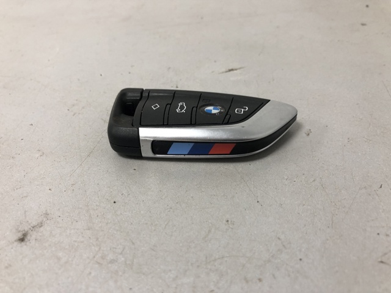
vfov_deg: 49.7
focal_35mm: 28
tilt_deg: -35.1
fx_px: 316
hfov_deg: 63.4
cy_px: 146
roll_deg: +1.9
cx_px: 196
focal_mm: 4
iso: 32
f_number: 1.8
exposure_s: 1/33
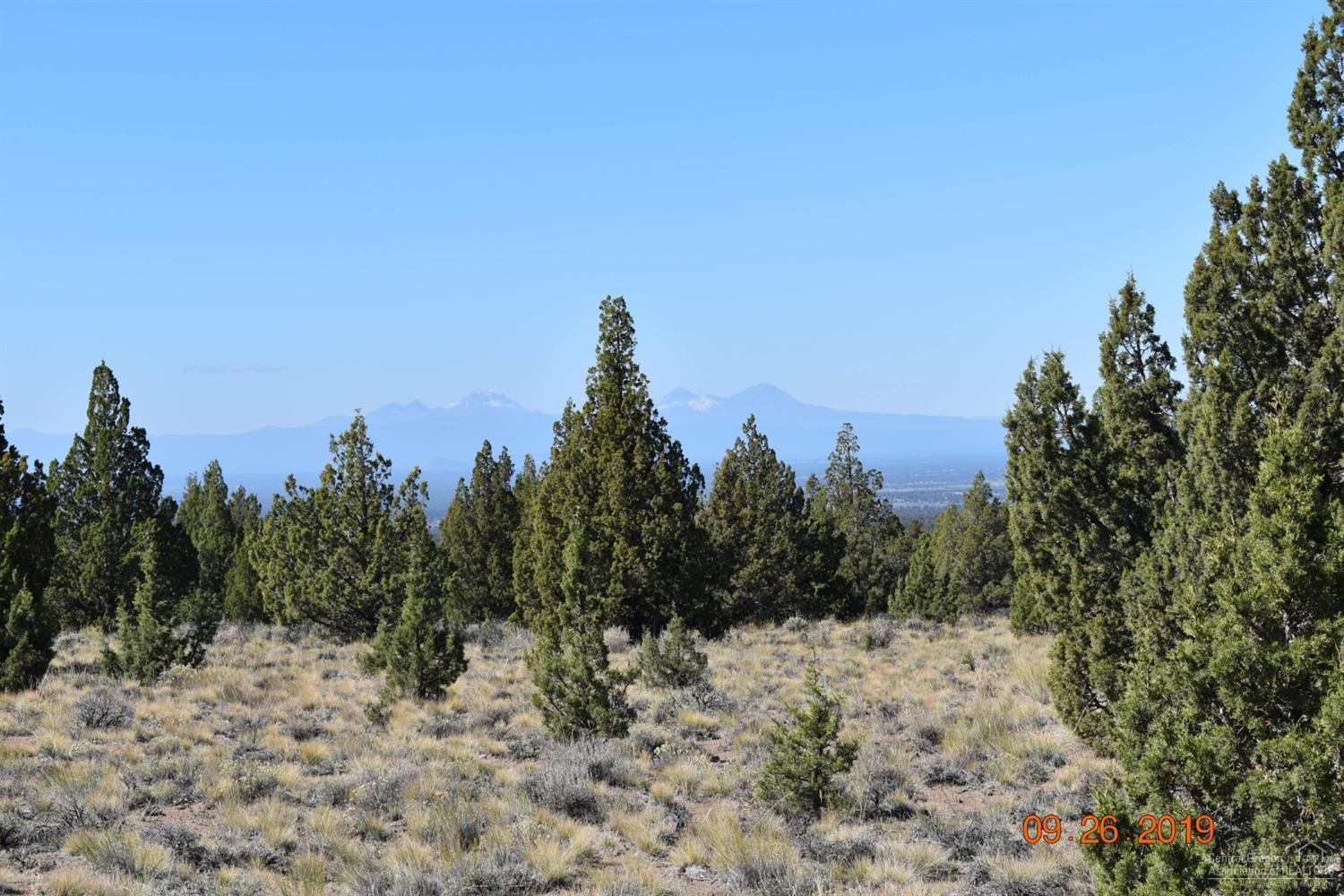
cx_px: 672
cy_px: 448
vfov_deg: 16.6
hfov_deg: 24.6
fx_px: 3080
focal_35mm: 82
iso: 100
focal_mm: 55
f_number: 8
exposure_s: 1/250
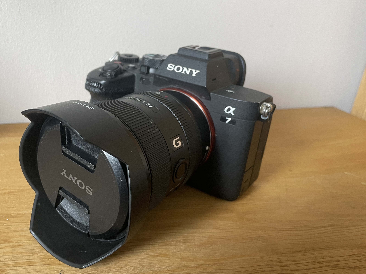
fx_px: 349
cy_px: 143
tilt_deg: -24.5
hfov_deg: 54.8
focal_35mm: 33
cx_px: 139
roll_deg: -3.7
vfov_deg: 42.9
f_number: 1.6
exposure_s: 1/60
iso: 160
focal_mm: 4.2
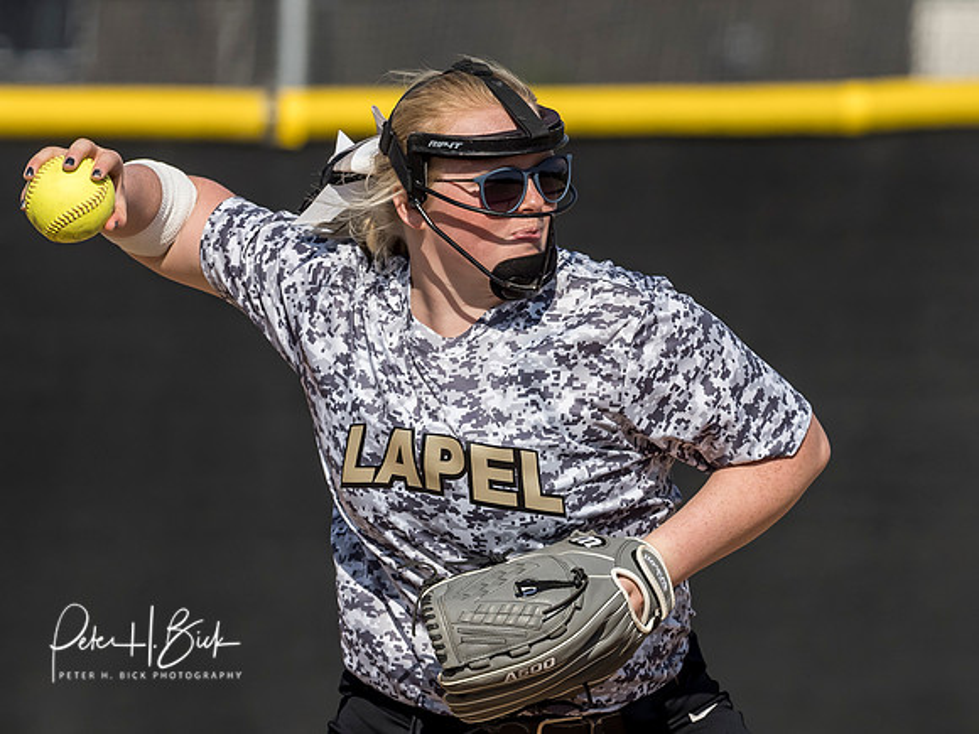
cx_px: 268
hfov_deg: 2.2
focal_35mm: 921
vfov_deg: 1.6
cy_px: 274
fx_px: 26056
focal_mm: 300
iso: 400
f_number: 6.3
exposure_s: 1/2000
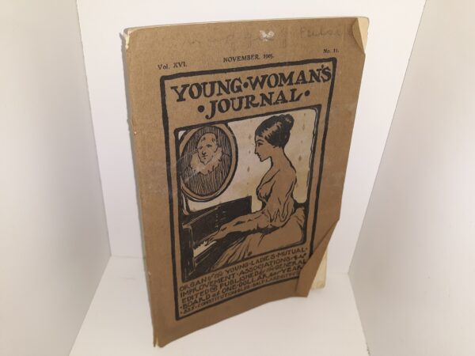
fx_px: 384
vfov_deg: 49.7
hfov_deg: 63.4
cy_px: 178
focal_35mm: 28
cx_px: 238
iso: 40
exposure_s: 1/120
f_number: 1.7
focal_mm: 3.7
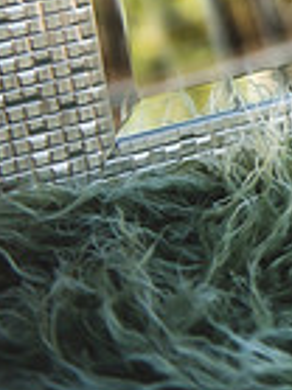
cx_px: 778
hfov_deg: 7.5
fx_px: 2039
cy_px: -128
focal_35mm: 181
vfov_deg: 10.7
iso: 200
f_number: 2.8
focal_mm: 45
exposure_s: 1/800
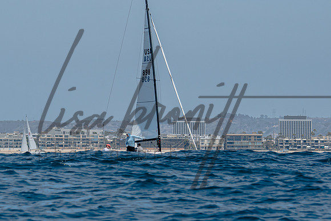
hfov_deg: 5.7
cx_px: 127
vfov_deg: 3.8
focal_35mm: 360
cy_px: 142
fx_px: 3310
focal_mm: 180
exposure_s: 1/2000
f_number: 5.3
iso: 200
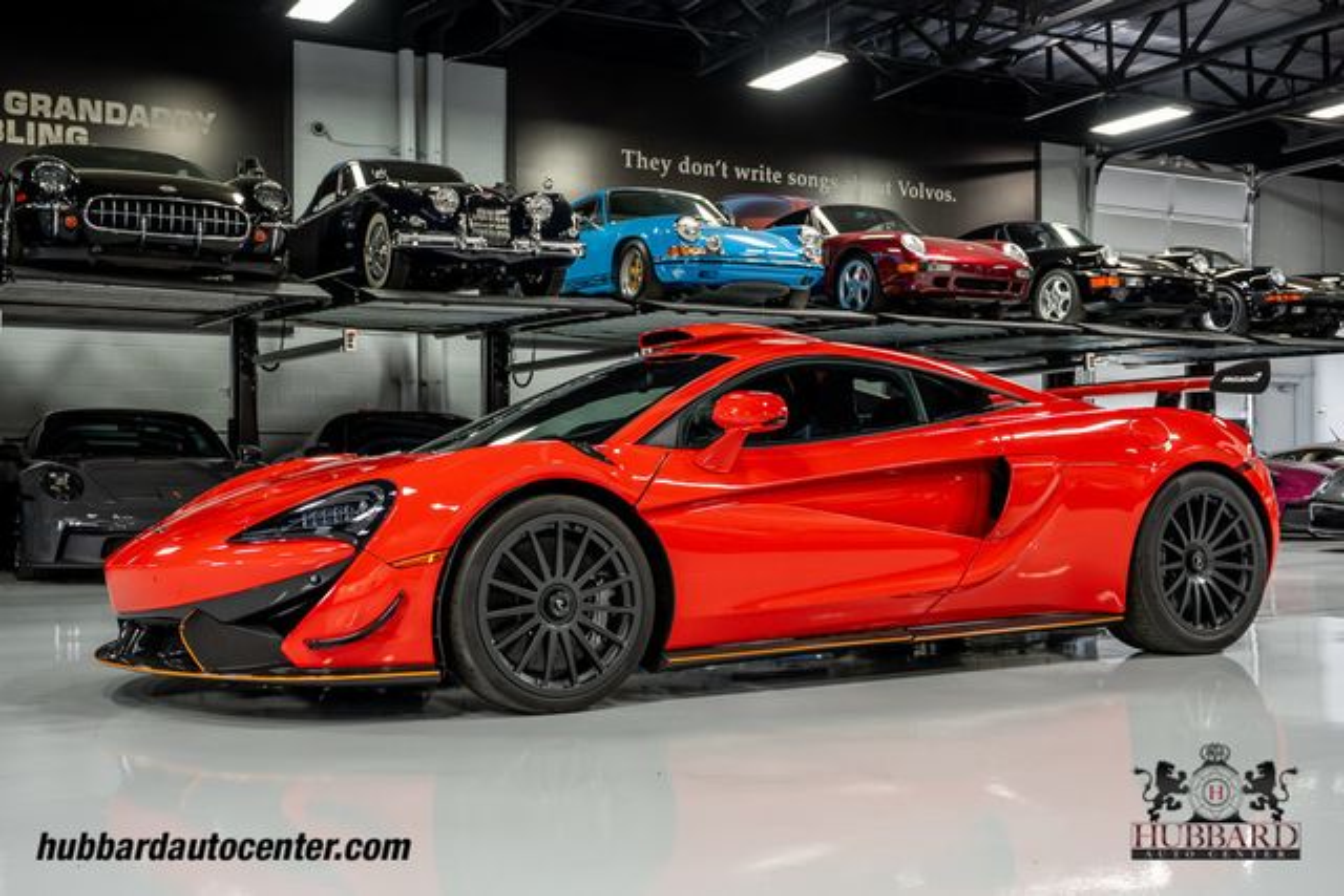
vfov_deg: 32.9
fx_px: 1518
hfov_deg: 47.8
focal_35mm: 41
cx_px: 661
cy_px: 441
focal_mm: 40
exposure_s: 1/60
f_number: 5
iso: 800
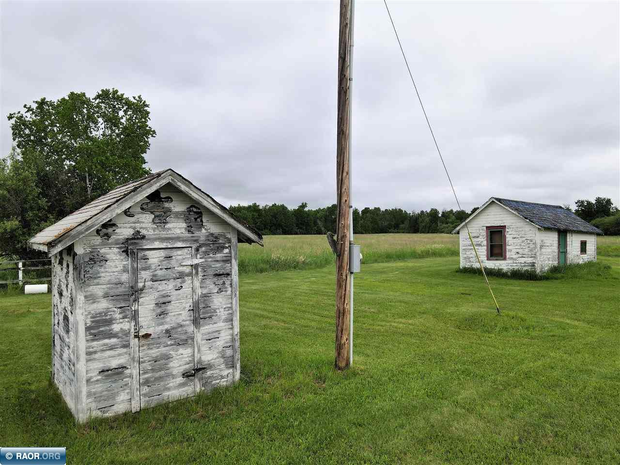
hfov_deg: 71.6
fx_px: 430
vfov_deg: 56.8
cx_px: 310
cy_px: 232
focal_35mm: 24
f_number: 2.8
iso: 100
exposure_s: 1/400
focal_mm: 4.5
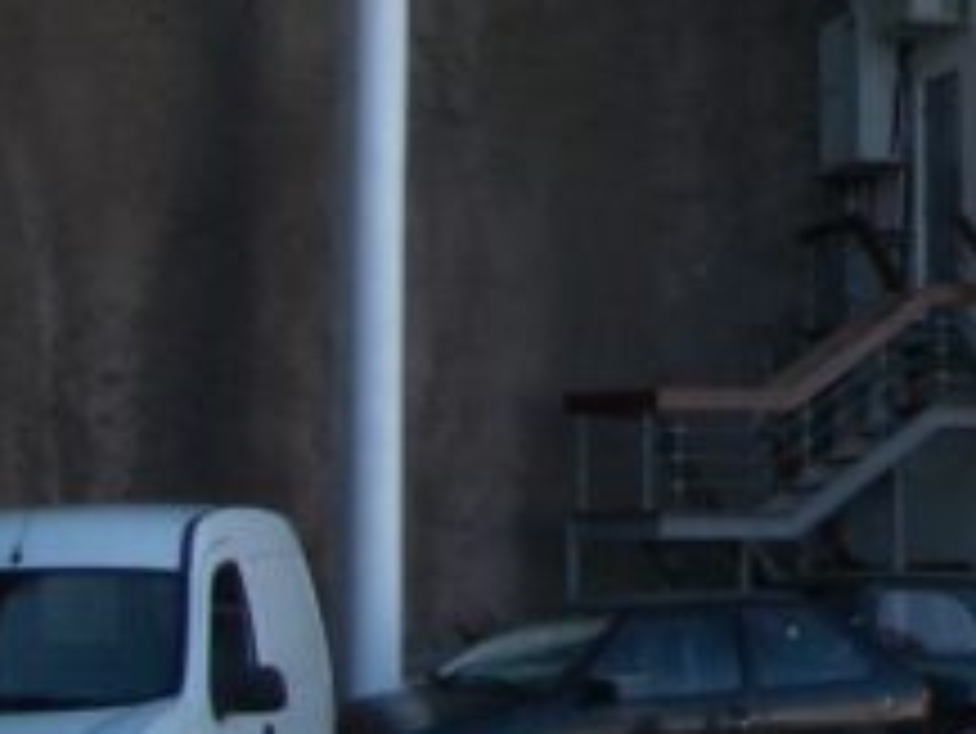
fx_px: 3188
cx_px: 1273
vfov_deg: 12.9
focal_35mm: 113
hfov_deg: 16.4
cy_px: -7
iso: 50
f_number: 4.3
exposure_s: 1/200
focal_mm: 5.8
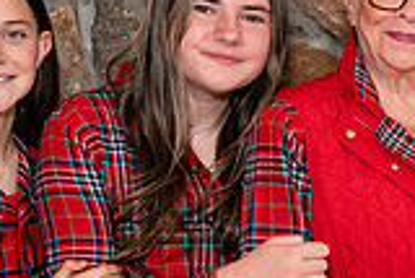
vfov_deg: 9.3
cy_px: 443
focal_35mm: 143
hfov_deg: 13.4
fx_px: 1650
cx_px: 661
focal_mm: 24
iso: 400
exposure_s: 1/160
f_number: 4
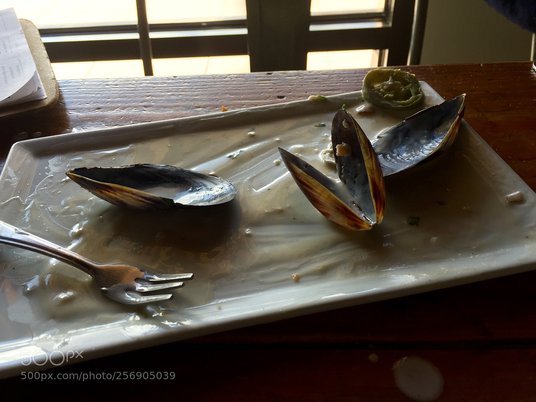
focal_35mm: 29
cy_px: 201
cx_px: 268
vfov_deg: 48.2
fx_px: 449
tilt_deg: -40.8
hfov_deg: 61.7
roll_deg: +2.2
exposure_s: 1/120
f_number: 2.2
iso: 32
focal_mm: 4.15
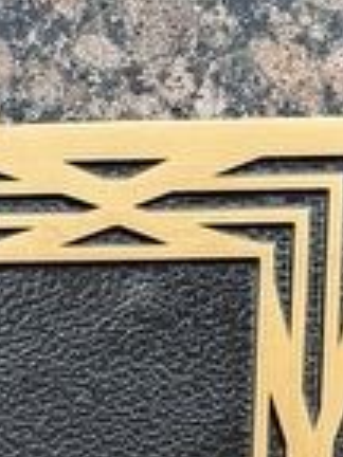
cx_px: -407
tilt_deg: -4.1
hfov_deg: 10.1
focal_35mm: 133
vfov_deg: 12.9
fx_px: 1757
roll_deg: -0.5
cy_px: 908
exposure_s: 1/174
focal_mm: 6.76
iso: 64
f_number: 1.78
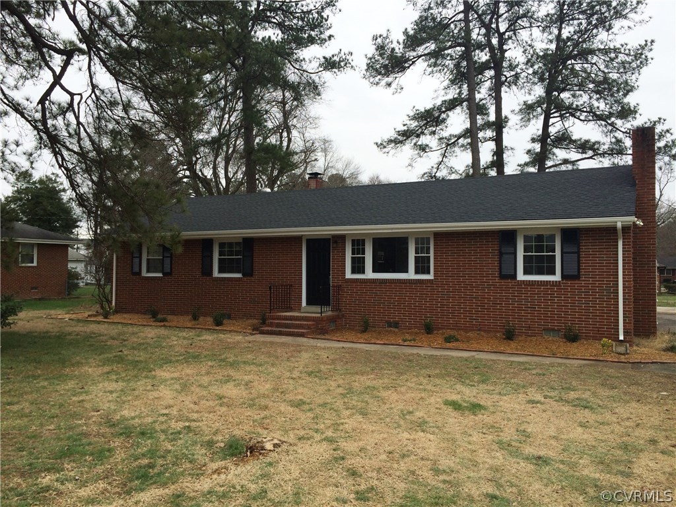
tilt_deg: +2.7
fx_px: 566
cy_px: 254
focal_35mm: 29
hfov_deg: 61.7
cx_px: 338
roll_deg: +0.8
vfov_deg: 48.2
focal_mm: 4.15
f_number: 2.2
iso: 32
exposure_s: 1/651
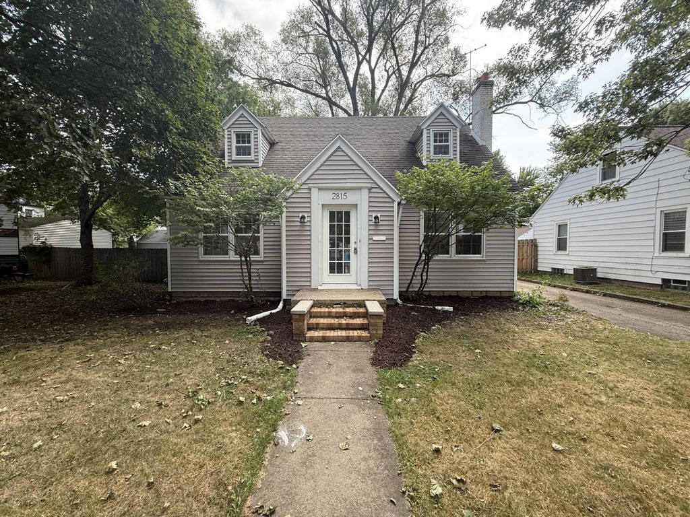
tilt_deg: -2.2
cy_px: 258
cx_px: 345
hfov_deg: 102.1
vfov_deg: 85.7
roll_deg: -0.1
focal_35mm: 14
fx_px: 279
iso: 50
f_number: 2.2
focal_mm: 2.22
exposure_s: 1/230
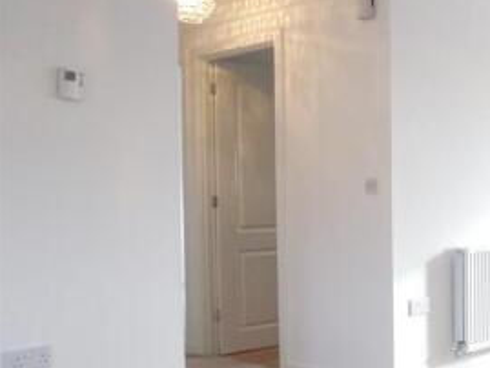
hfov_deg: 32.7
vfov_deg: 28.0
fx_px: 736
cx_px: 528
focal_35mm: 52
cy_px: 214
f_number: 3.3
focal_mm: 4.3
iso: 160
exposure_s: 1/60
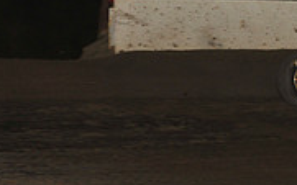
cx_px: 374
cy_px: 116
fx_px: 2436
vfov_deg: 4.4
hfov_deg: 6.9
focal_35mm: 301
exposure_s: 1/320
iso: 800
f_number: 6.3
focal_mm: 92
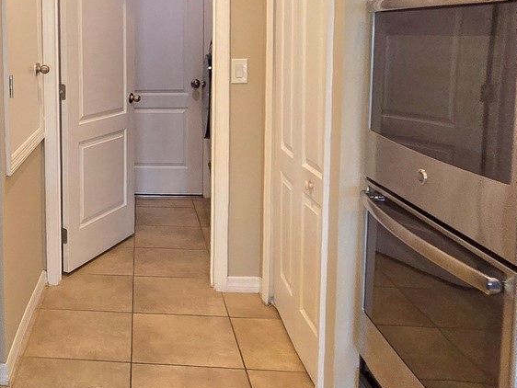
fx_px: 553
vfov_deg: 37.9
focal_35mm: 37
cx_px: 44
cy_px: 106
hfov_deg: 45.1
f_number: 2.2
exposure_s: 1/60.2
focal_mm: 2.2
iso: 200
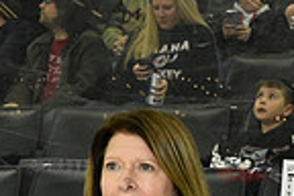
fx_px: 1315
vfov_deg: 8.2
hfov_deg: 12.7
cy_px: 356
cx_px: 218
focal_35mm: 161
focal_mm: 40
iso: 6400
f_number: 13
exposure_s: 1/250
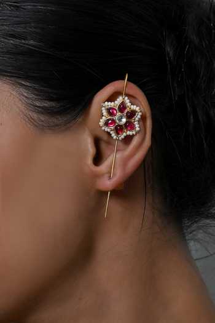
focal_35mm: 50
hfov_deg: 27.0
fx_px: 448
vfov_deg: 39.6
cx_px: 108
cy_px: 162
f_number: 14
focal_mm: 50
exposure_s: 1/125
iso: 320
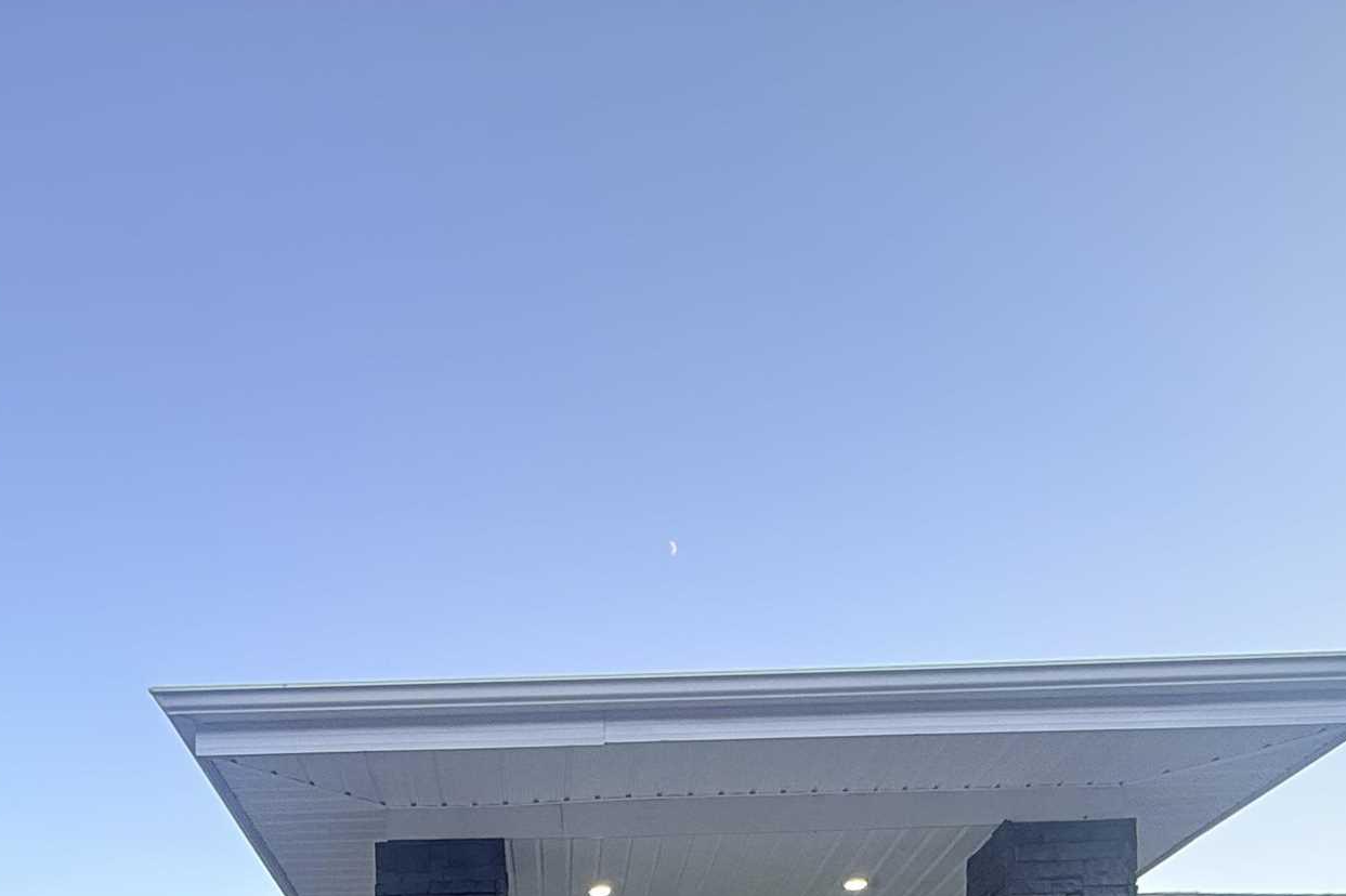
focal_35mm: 36
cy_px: 1238
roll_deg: +2.0
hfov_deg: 52.7
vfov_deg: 28.4
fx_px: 1346
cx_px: 522
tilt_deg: +2.5
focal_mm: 2.22
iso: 64
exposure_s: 1/188
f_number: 2.2
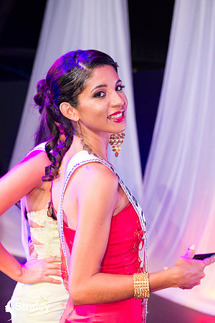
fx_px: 555
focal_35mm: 62
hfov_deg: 21.9
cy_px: 162
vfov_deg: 32.4
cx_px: 108
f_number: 5
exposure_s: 1/160
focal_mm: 62
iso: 4000
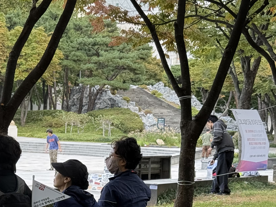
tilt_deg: -2.7
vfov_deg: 12.6
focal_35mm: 117
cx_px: -57
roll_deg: -1.7
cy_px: 166
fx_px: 933
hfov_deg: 16.1
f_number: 1.78
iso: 100
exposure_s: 1/242
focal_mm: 6.76
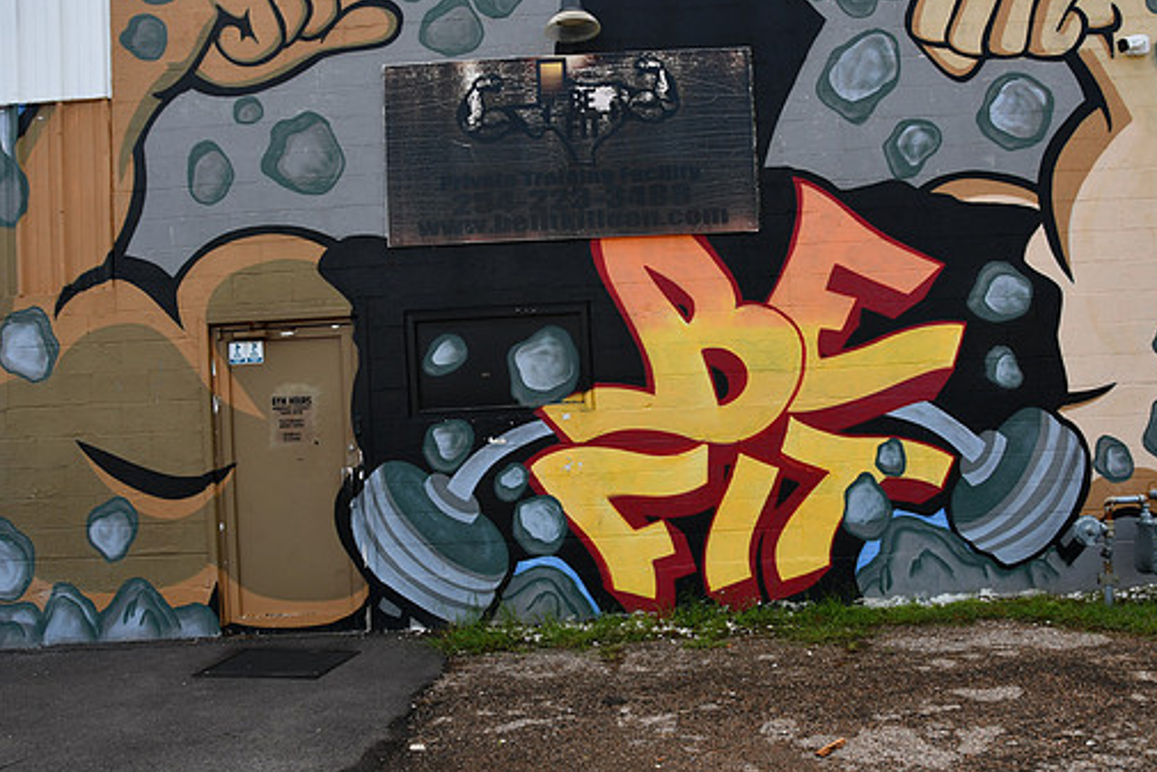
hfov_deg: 60.3
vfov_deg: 42.3
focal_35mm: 31
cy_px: 377
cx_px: 589
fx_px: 997
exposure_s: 1/250
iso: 200
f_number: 6.3
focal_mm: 18
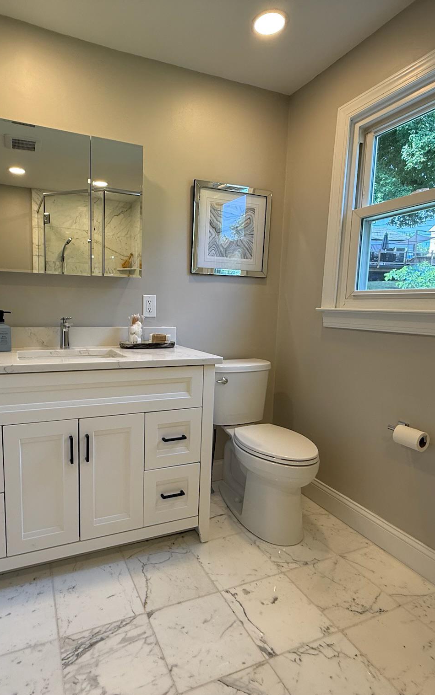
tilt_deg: -5.0
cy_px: 349
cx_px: 171
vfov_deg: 85.1
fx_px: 379
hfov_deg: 59.1
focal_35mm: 20
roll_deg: -1.2
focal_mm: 2.22
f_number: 2.2
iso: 80
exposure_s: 1/99
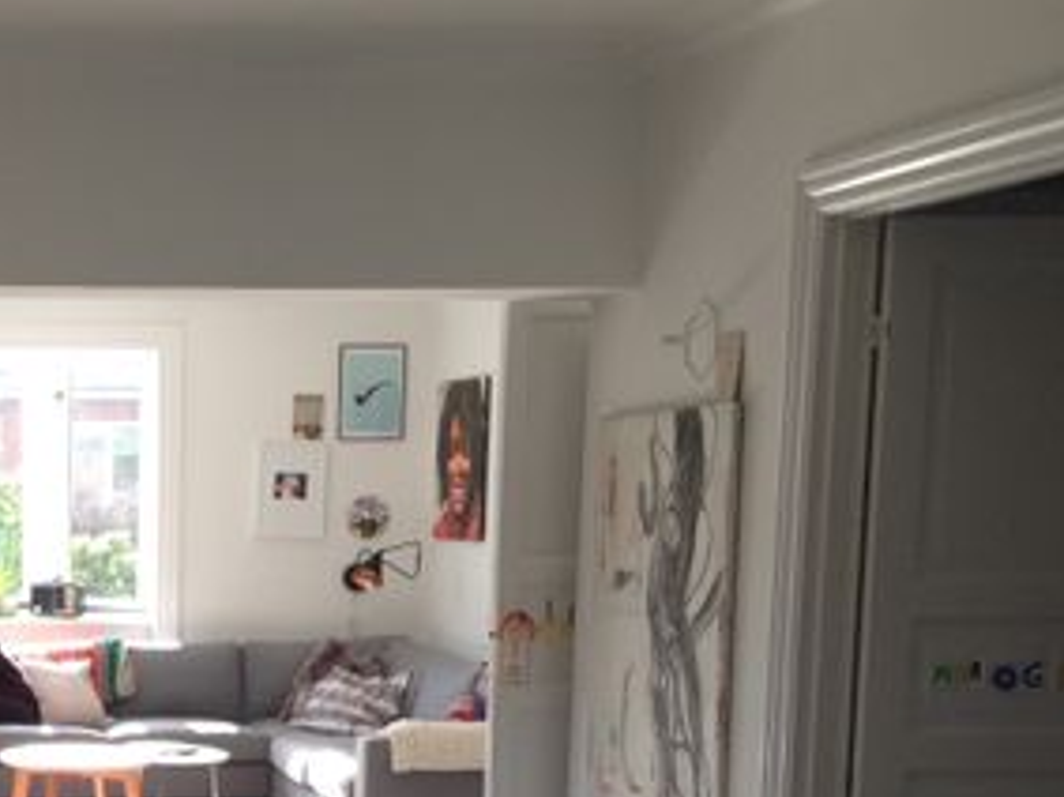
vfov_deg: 20.5
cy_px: 726
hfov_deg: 26.2
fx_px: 2151
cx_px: -23
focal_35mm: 70
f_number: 2.4
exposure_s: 1/120
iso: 50
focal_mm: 4.12
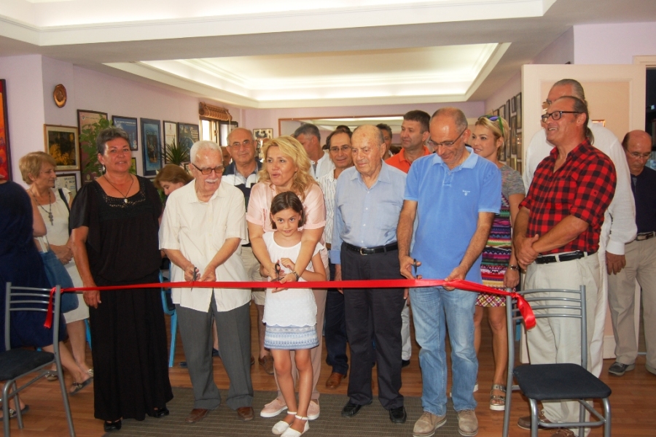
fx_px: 546
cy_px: 218
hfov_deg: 62.0
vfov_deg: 43.6
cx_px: 328
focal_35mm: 30
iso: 400
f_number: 3.8
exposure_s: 1/60
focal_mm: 20
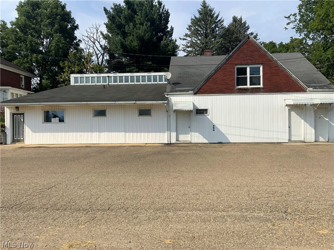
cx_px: 167
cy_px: 125
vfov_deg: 48.2
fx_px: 280
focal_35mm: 29
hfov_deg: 61.7
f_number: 1.8
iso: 16
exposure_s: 1/2801
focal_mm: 3
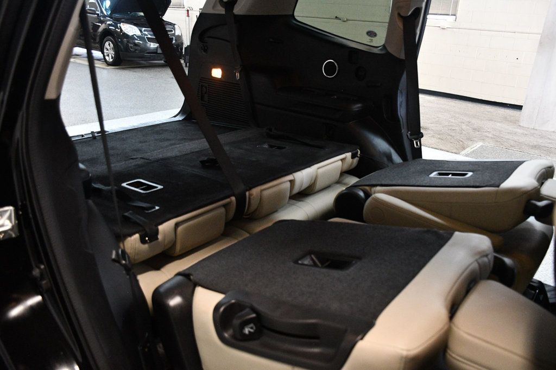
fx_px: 463
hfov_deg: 61.9
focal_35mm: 30
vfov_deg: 43.6
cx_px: 278
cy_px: 185
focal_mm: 20
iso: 3200
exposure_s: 1/100
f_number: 3.5
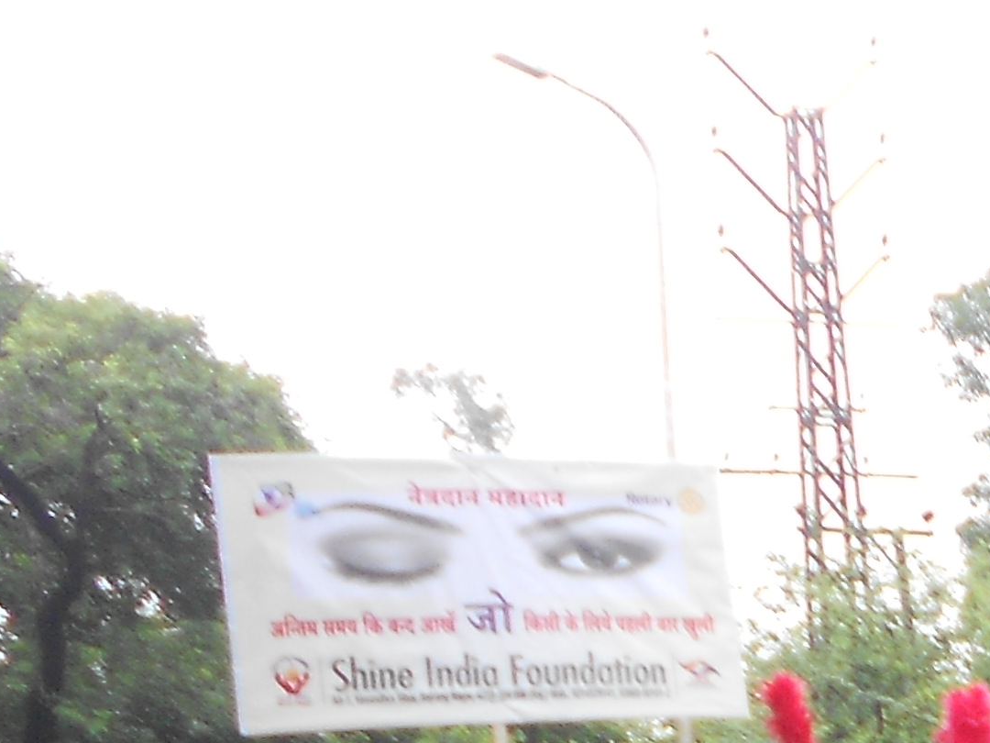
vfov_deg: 12.0
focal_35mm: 116
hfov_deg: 14.7
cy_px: 1202
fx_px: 3318
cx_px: 1837
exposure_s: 1/160
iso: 80
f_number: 3.4
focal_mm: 5.3
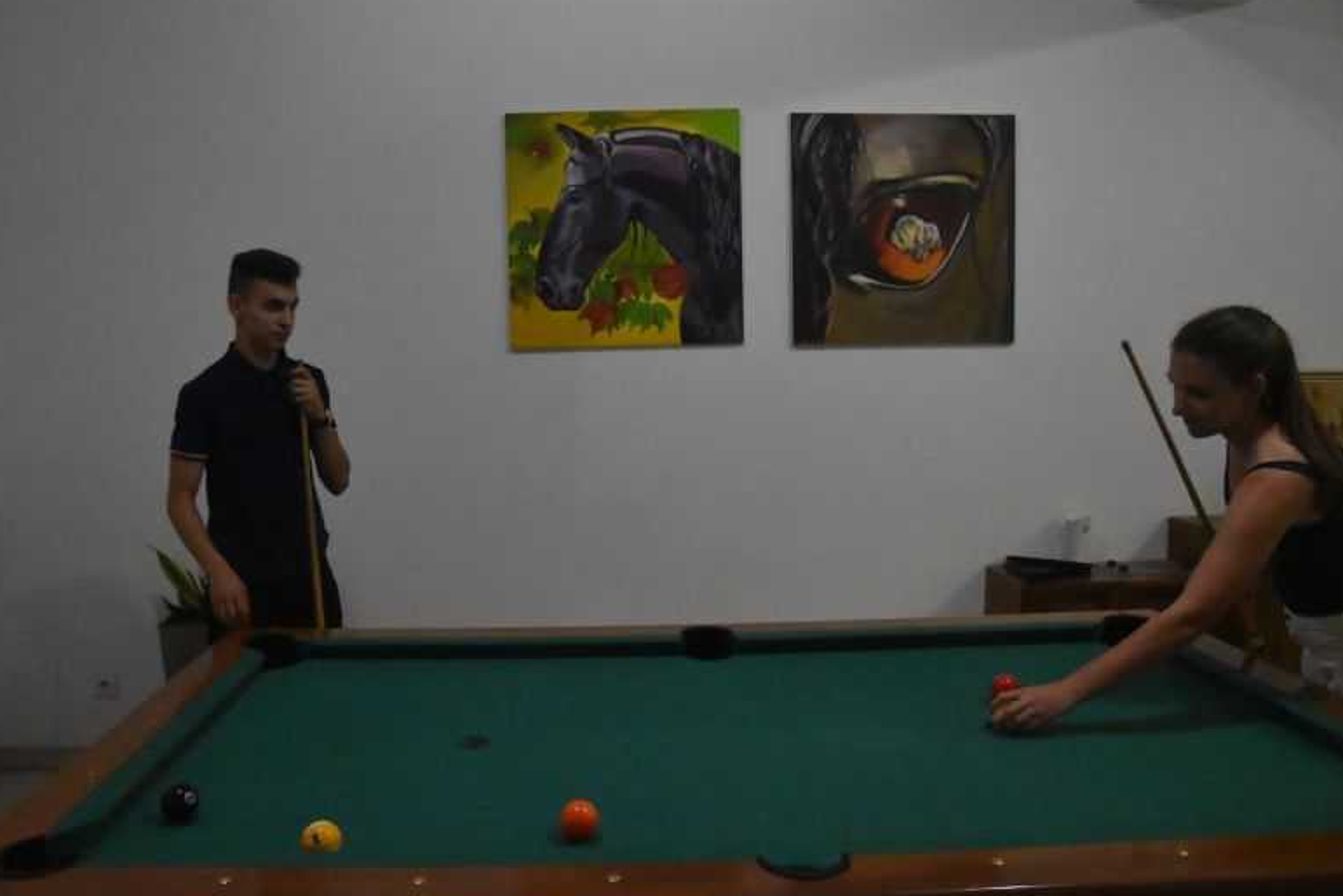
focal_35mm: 28
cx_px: 606
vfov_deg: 46.4
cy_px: 429
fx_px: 1044
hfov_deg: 65.3
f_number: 4
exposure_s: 1/60
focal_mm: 16
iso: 10000
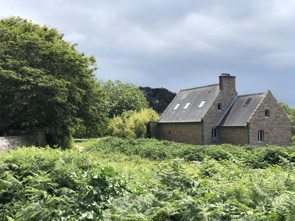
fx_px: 443
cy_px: 110
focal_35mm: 52
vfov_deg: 28.0
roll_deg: +0.8
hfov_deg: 36.8
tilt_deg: +1.6
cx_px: 148
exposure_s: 1/800
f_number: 2.4
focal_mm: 6
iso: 16
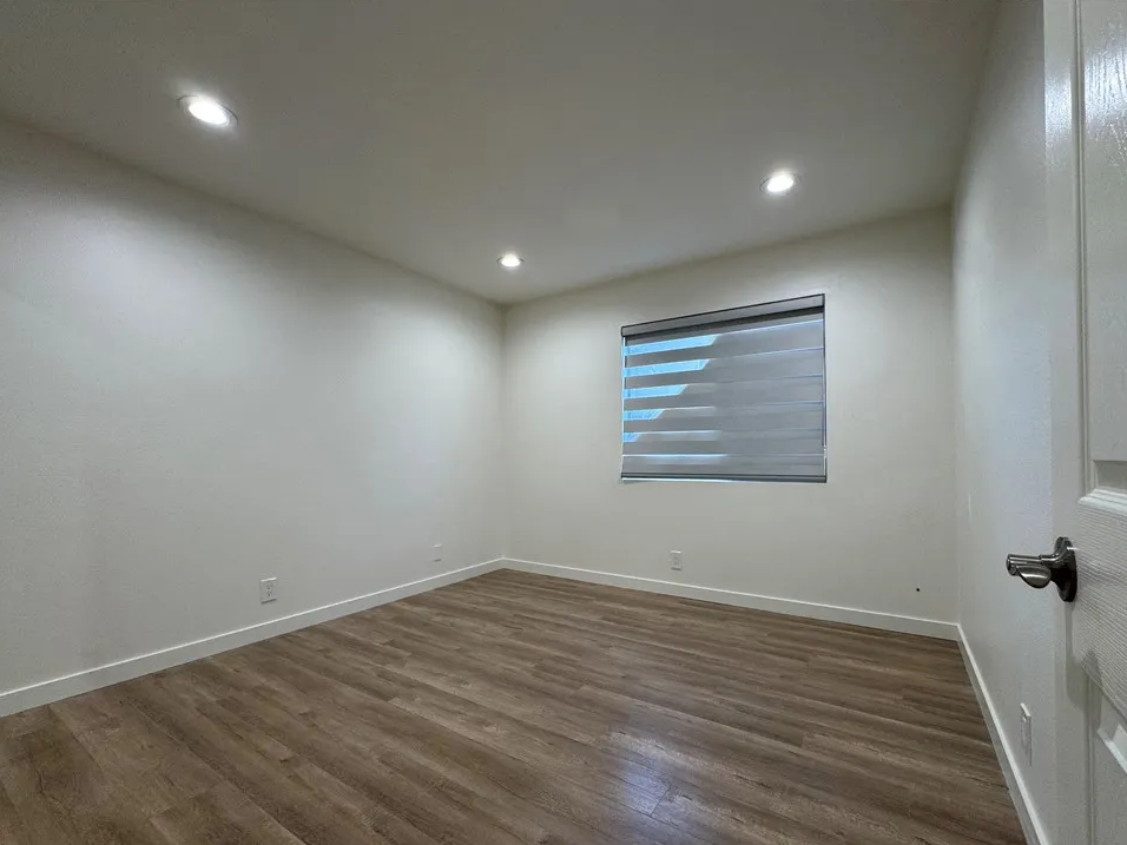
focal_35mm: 15
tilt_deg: +0.5
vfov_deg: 81.6
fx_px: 488
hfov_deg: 98.1
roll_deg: +0.2
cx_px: 581
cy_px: 450
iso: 160
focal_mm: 2.22
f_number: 2.2
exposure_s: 1/120
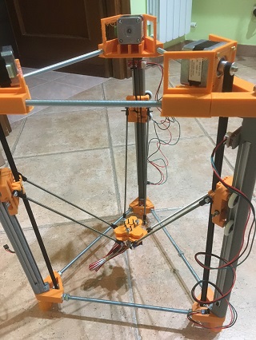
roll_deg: +3.5
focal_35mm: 29
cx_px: 128
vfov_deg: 61.6
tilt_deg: -36.0
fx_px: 286
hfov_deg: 48.3
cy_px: 170
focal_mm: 4.15
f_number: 2.2
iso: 200
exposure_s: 1/17
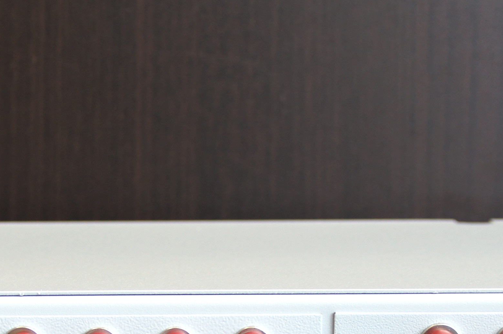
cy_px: 440
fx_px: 1591
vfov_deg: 11.7
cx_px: 121
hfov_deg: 17.8
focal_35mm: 114
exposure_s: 1/40
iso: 160
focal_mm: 24
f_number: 3.5
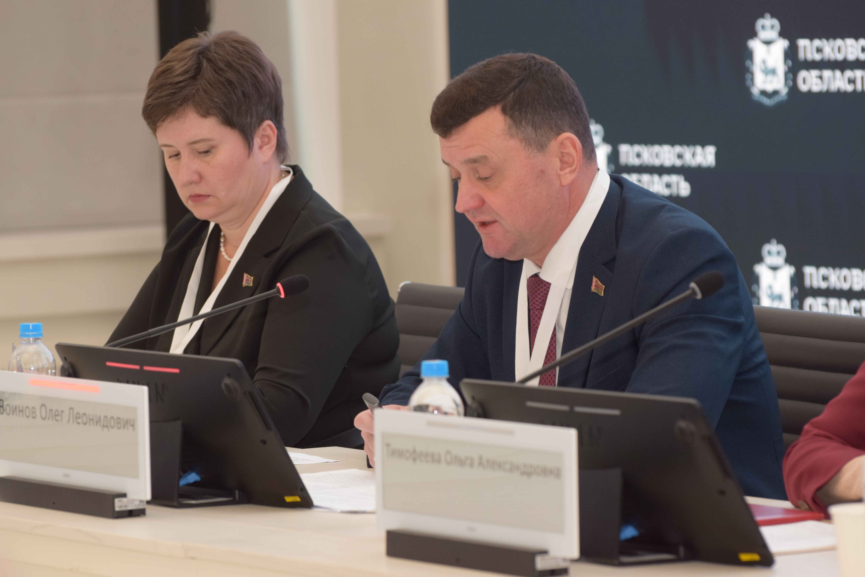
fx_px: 4865
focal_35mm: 202
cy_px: 288
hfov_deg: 10.2
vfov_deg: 6.8
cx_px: 432
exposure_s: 1/80
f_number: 4.8
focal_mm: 135
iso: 800
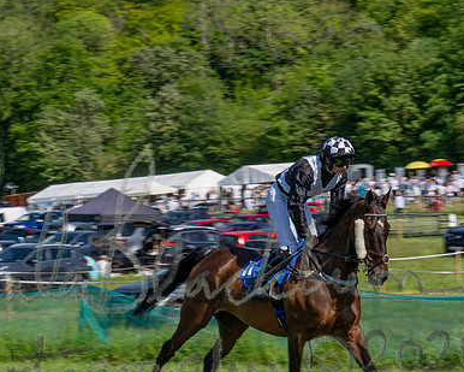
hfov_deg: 11.1
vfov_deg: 8.9
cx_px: 222
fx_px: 2390
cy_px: 235
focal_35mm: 174
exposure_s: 1/160
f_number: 14
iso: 160
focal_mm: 71
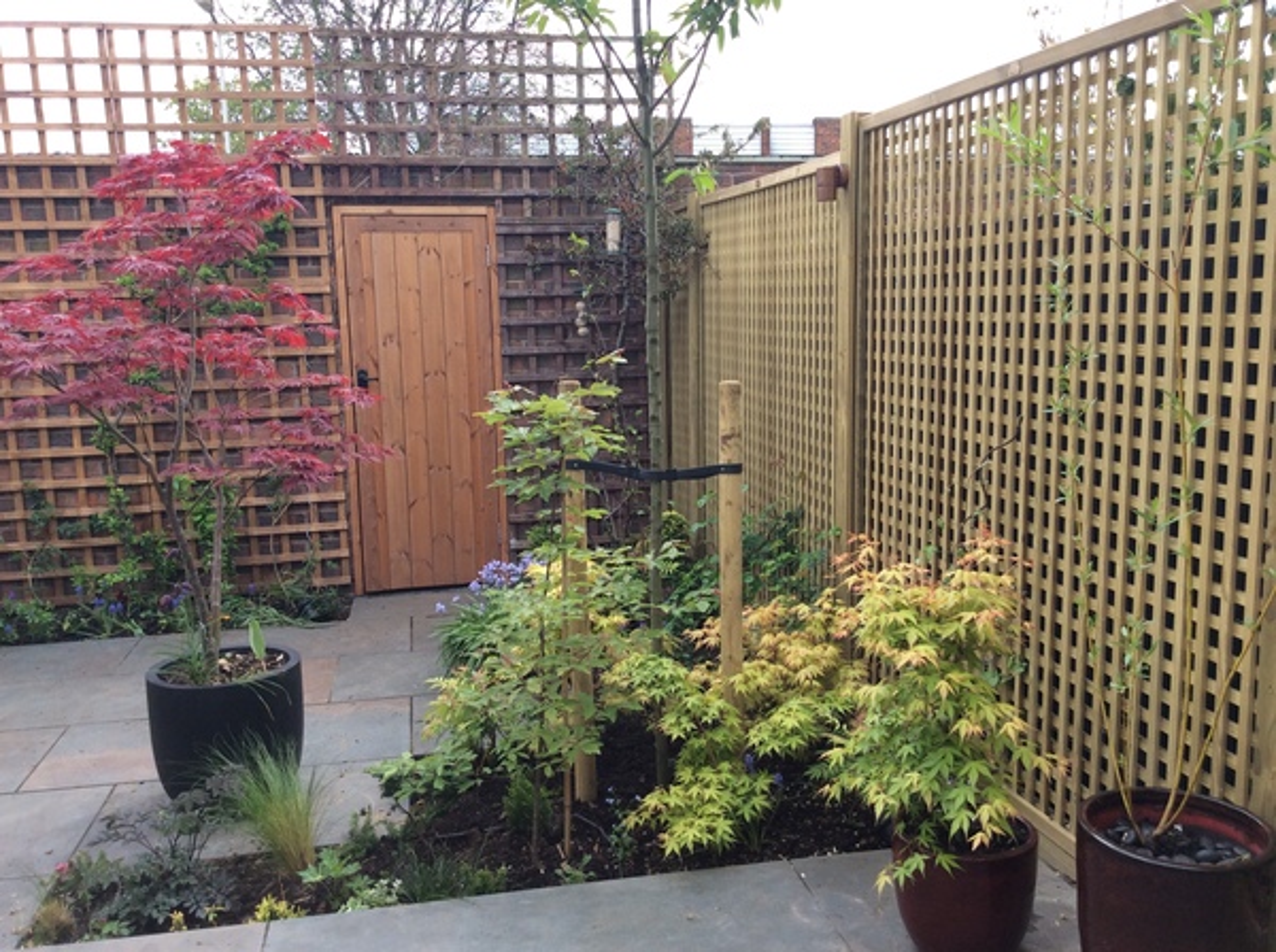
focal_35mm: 32
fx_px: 1178
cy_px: 476
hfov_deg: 56.9
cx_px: 638
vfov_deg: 44.0
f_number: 2.4
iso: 32
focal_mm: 3.3
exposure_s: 1/232
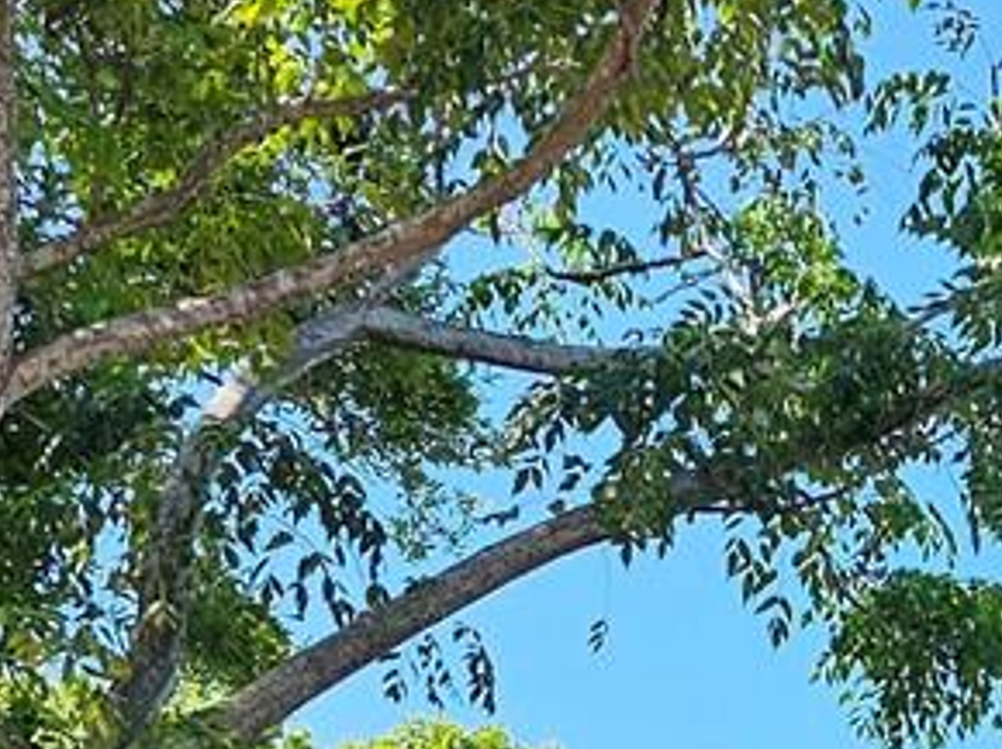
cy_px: 1636
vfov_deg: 10.4
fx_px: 3673
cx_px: 1859
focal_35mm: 127
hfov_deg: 13.7
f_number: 1.7
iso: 10
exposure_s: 1/280
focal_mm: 6.3
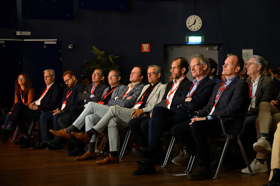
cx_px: 140
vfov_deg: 17.5
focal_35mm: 78
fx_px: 607
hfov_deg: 26.0
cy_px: 93
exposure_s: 1/40
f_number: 4
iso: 5000
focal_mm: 78
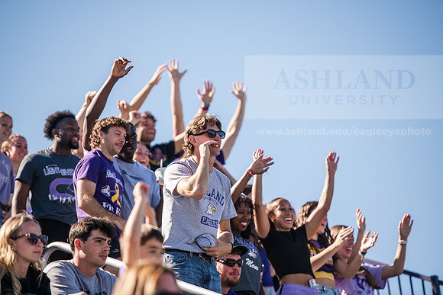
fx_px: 2215
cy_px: 148
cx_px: 222
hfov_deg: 11.4
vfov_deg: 7.6
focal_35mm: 180
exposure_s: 1/640
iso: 100
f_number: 3.2
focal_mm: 180
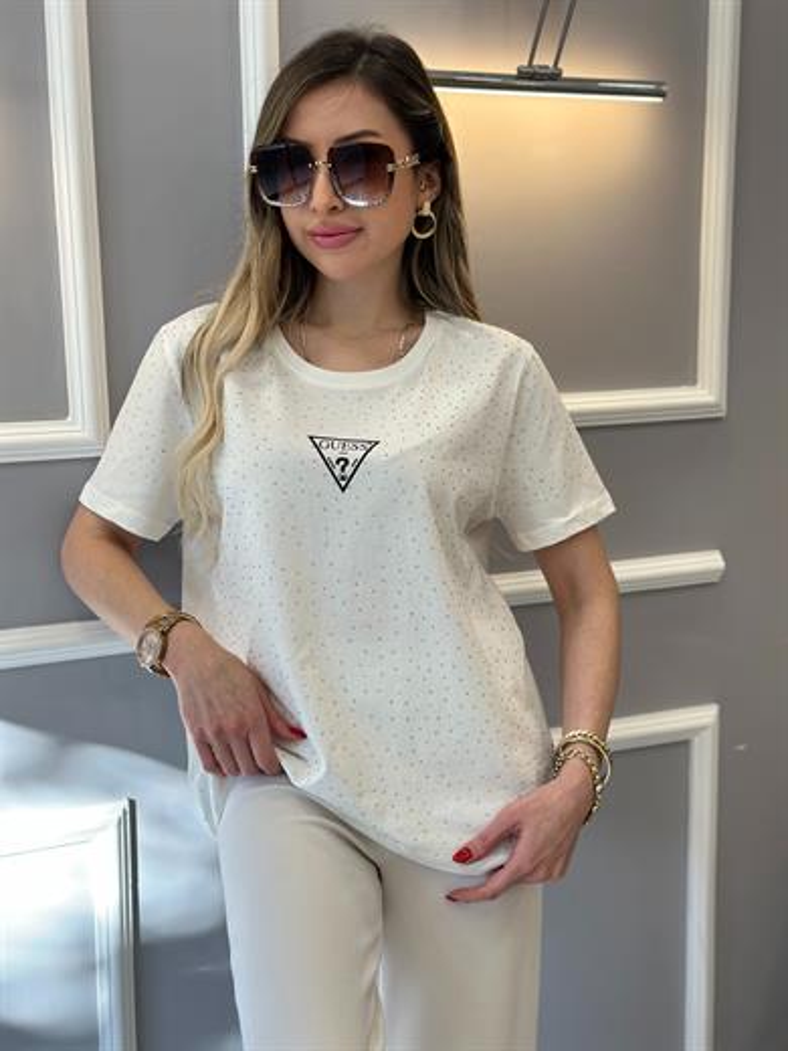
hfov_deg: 30.3
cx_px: 394
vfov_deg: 39.7
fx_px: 1457
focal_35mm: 48
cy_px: 526
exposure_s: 1/194
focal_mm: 6.86
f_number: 1.78
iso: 80
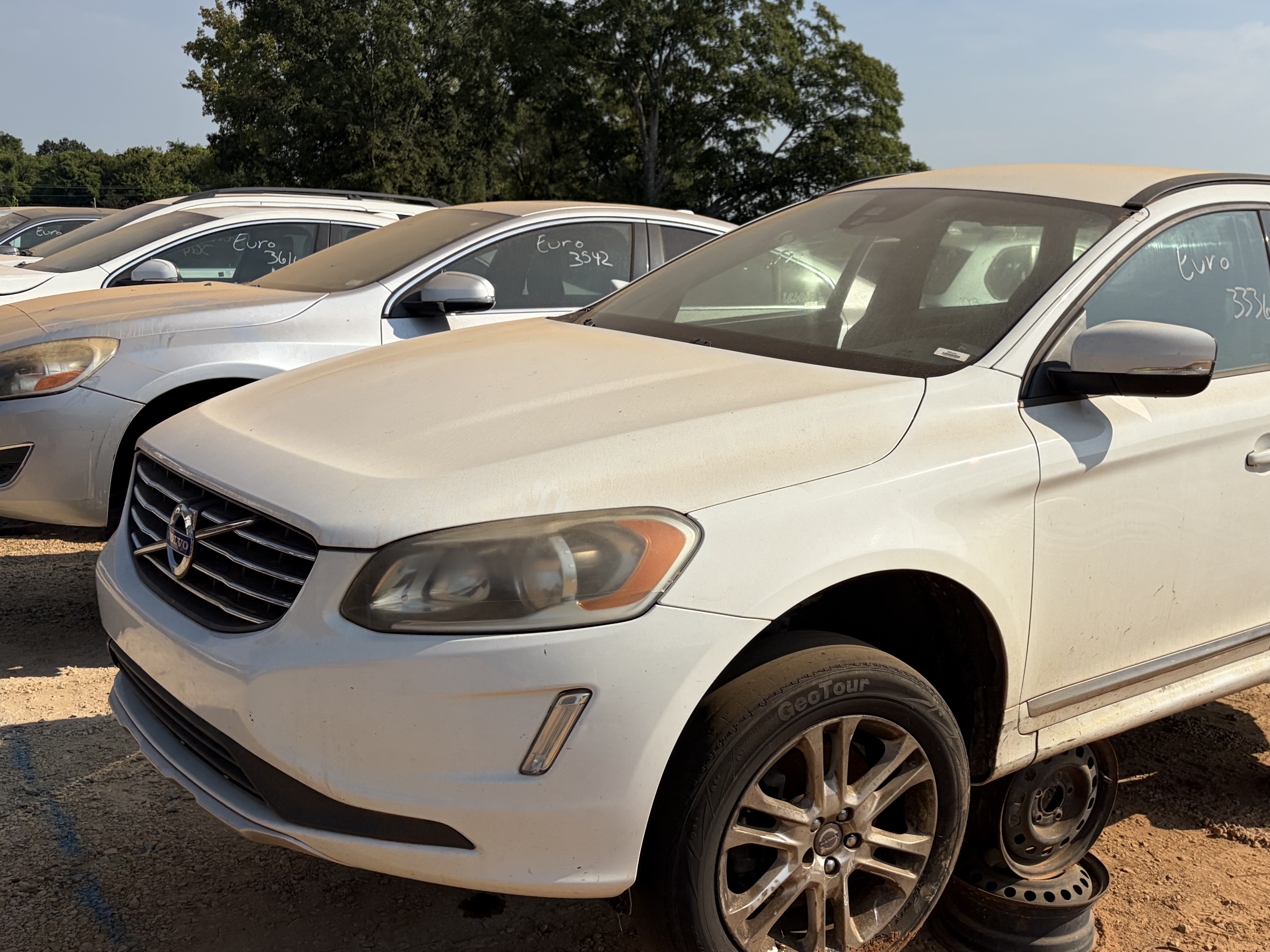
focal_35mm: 36
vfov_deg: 39.7
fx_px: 1321
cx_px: 843
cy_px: 494
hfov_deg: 50.5
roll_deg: -2.1
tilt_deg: -9.5
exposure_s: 1/7813
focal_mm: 5.96
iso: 50
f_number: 1.6
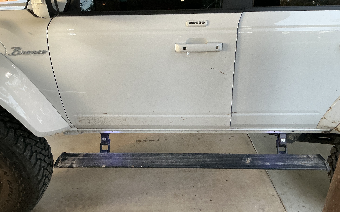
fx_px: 278
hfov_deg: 62.9
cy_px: 115
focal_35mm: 30
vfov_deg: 41.8
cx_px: 171
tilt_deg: -27.5
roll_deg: +2.9
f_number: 1.8
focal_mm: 3
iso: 64
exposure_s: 1/71
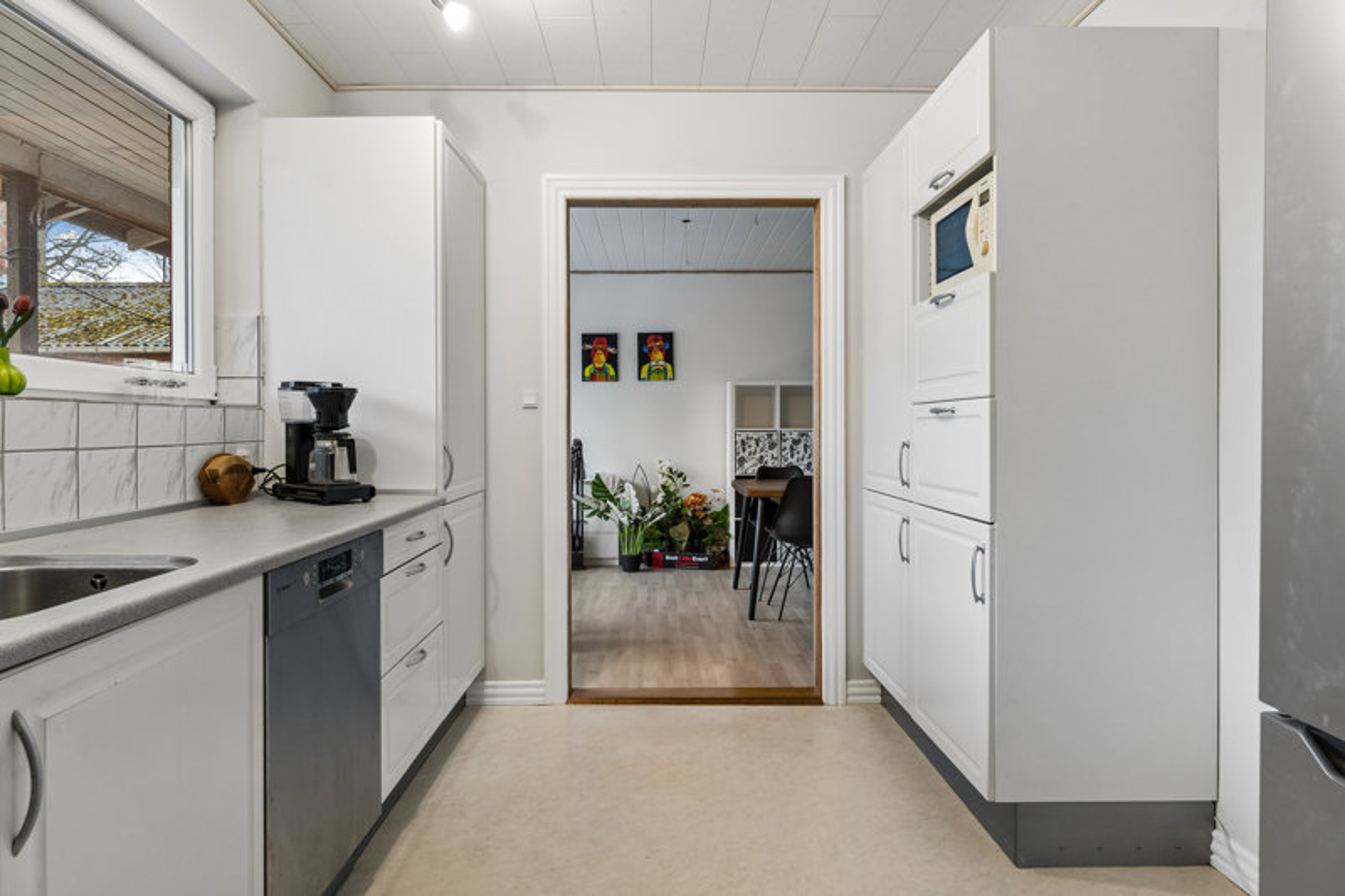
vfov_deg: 59.5
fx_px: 784
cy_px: 448
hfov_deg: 81.2
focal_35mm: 21
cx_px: 672
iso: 200
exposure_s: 1/20
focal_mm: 14
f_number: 8
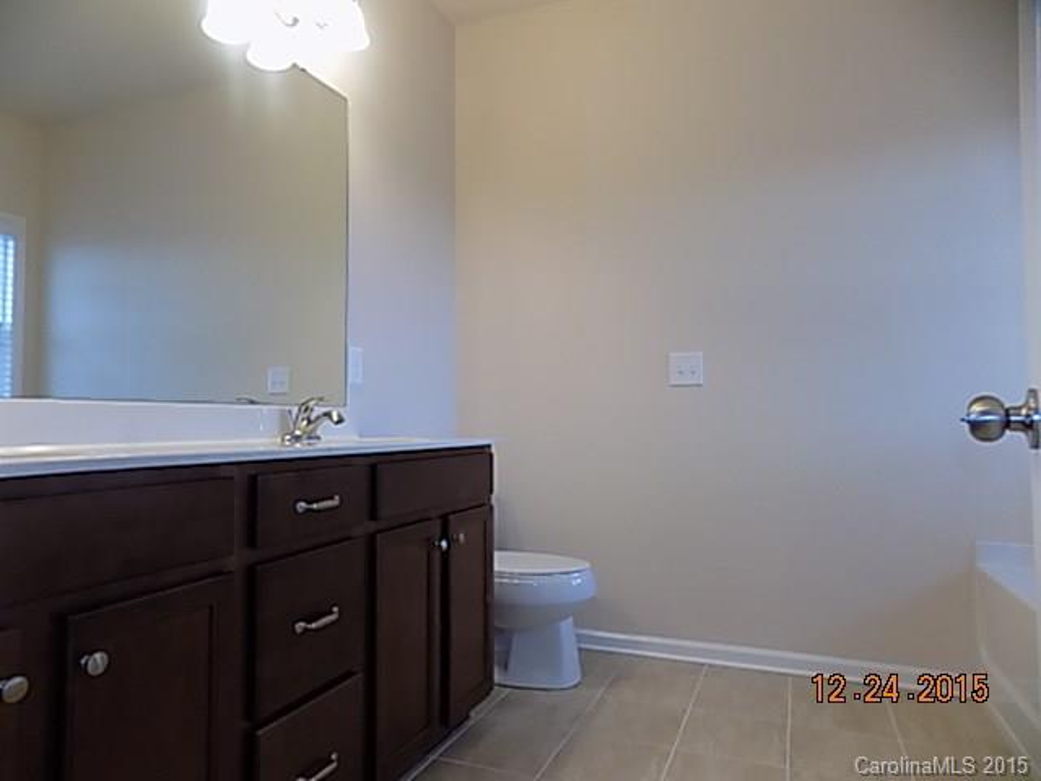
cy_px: 390
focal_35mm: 23
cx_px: 520
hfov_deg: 73.9
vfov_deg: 58.9
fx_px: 692
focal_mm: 4
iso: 320
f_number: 3.1
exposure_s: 1/30
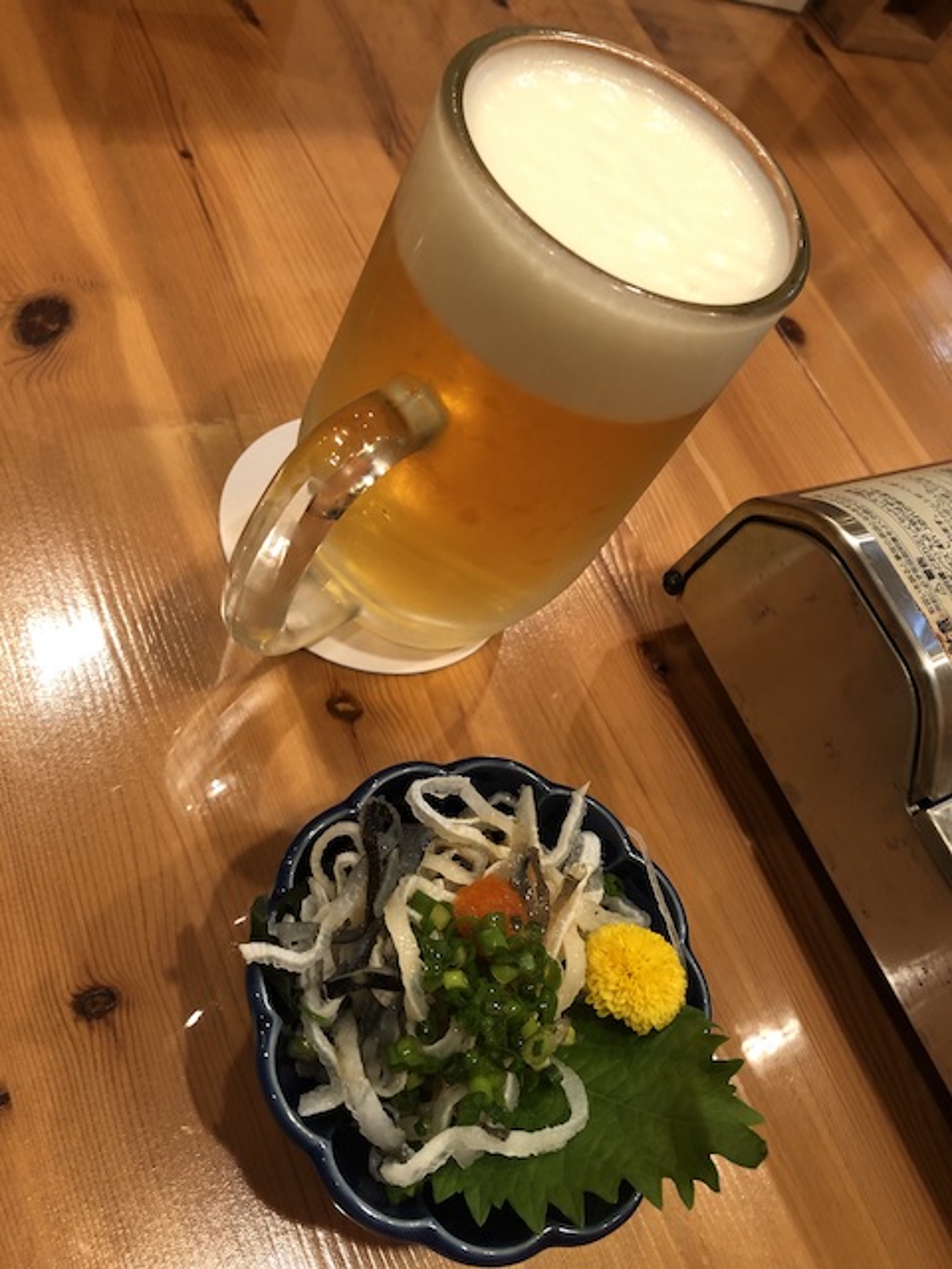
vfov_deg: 63.4
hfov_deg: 49.7
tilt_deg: -52.8
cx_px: 476
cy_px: 634
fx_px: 1027
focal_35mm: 28
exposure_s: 1/17
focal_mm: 4
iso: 64
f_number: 1.8
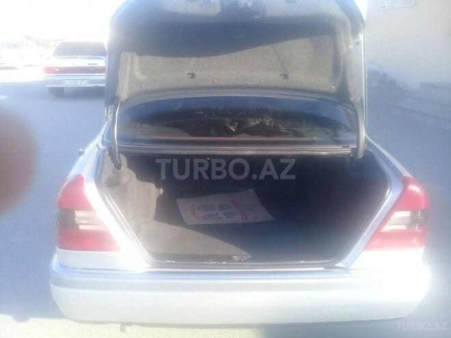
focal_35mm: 31
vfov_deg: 45.4
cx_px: 226
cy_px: 169
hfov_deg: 58.4
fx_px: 404
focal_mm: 3.3
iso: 50
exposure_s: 1/200
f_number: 2.2
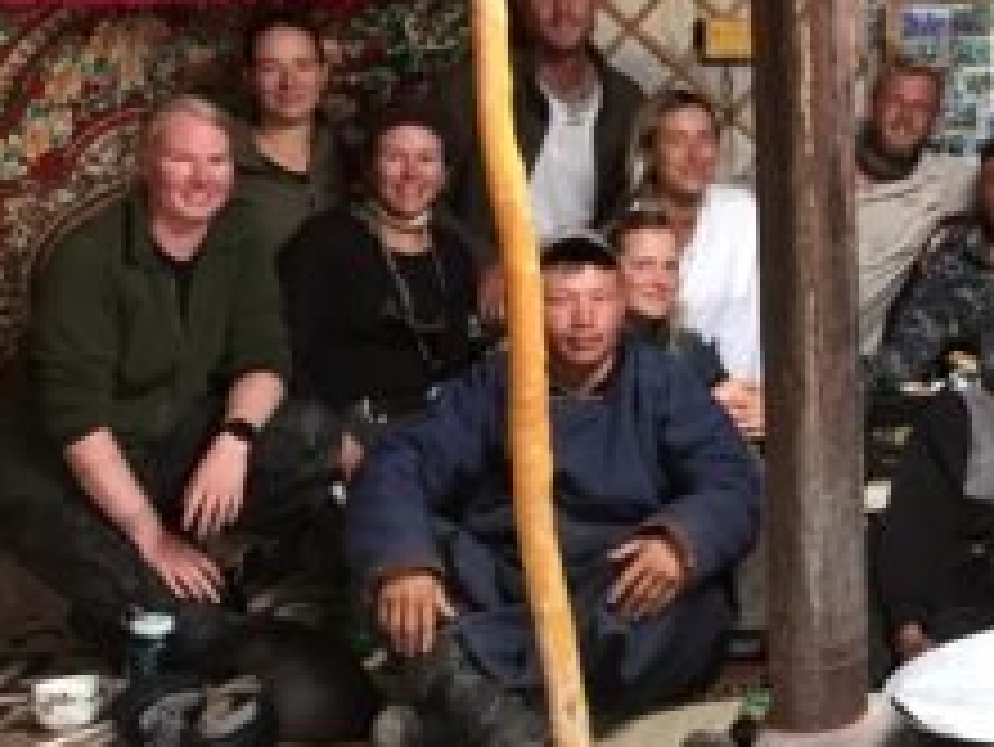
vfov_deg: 19.4
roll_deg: +1.1
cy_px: 356
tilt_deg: -11.5
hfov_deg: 23.8
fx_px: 2184
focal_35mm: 76
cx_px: 1124
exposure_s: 1/20
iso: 32
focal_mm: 3.99
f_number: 1.8
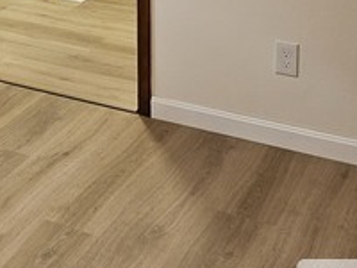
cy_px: -116
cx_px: -10
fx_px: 825
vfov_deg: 16.9
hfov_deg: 23.3
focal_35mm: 80
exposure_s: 1/55
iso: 80
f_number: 1.8
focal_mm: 5
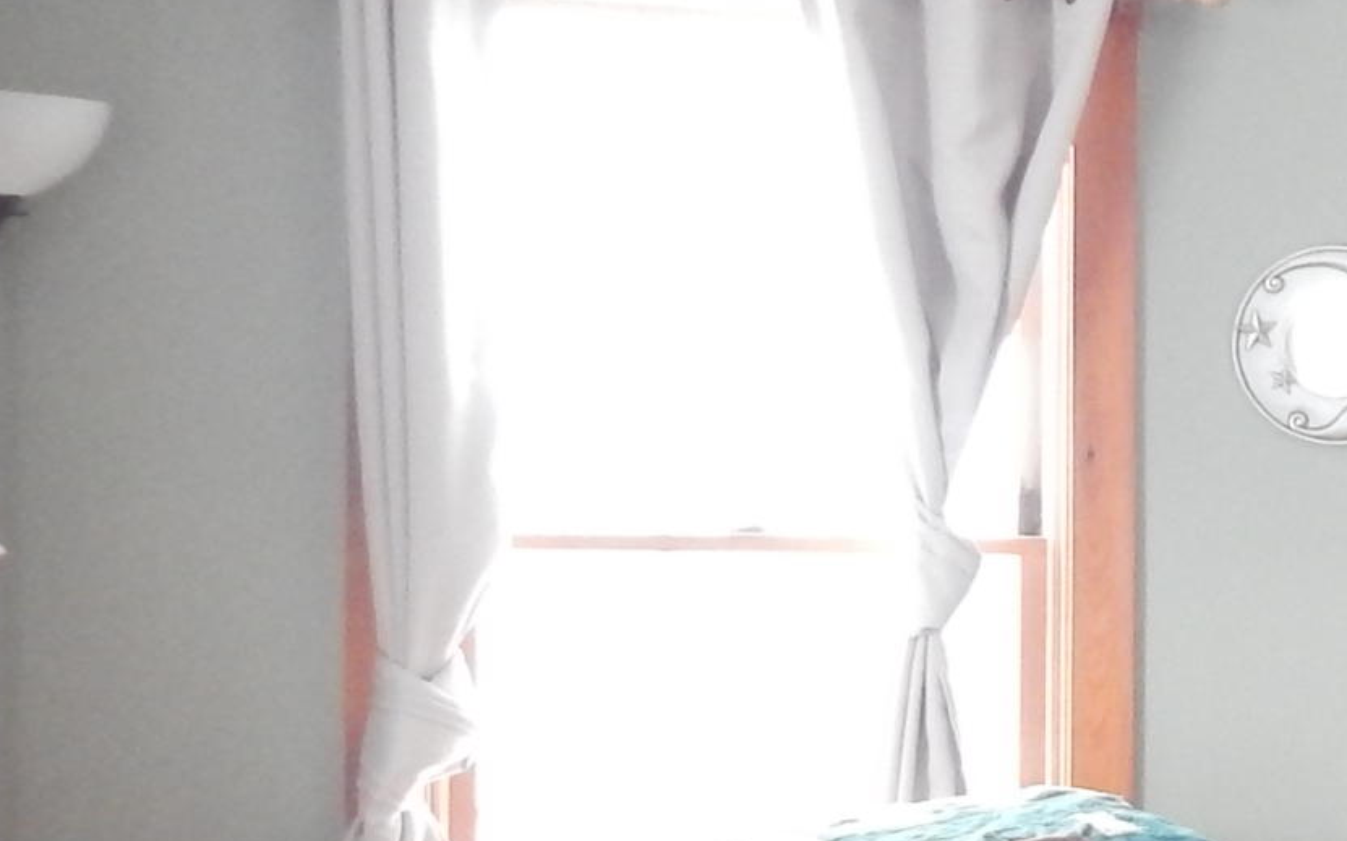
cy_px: 600
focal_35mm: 88
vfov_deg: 14.8
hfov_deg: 19.3
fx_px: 3230
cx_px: 2237
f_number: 3
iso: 640
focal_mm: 4
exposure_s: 1/30
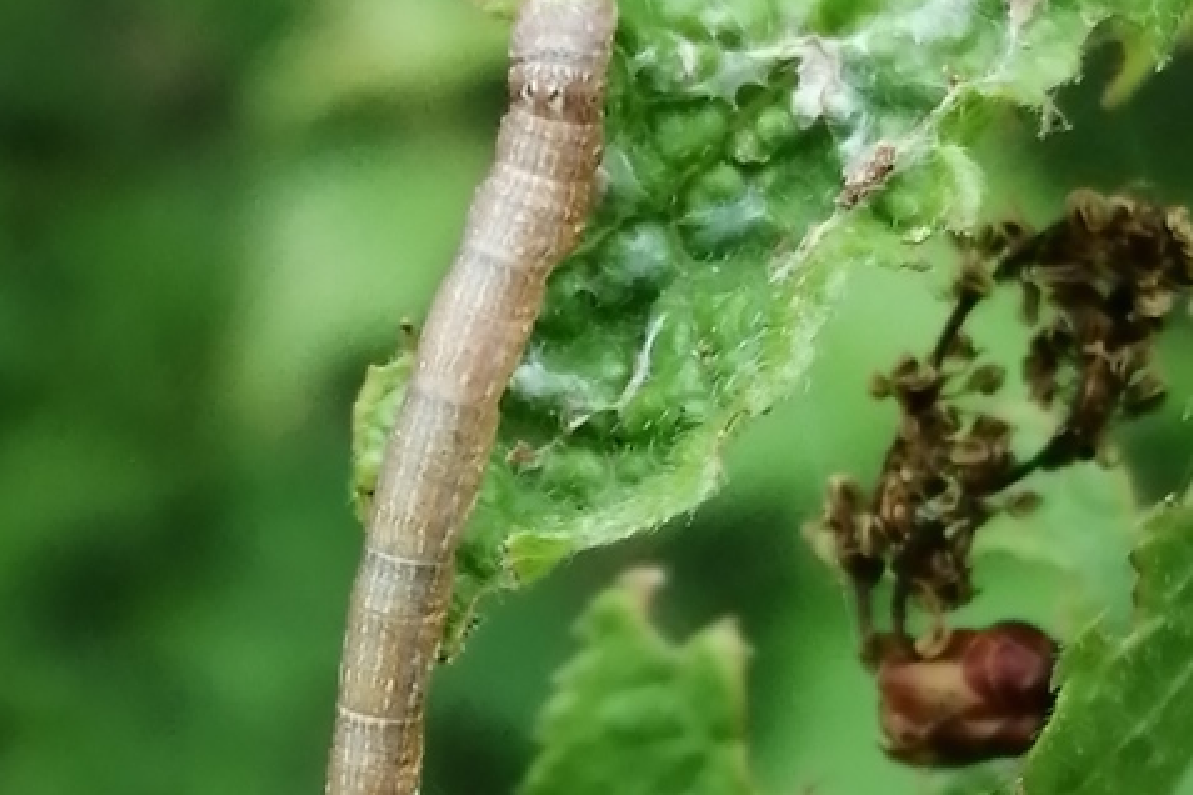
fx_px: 4805
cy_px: 585
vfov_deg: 9.4
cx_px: 595
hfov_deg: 14.2
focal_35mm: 145
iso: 100
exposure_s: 1/90
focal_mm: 3.46
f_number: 1.8
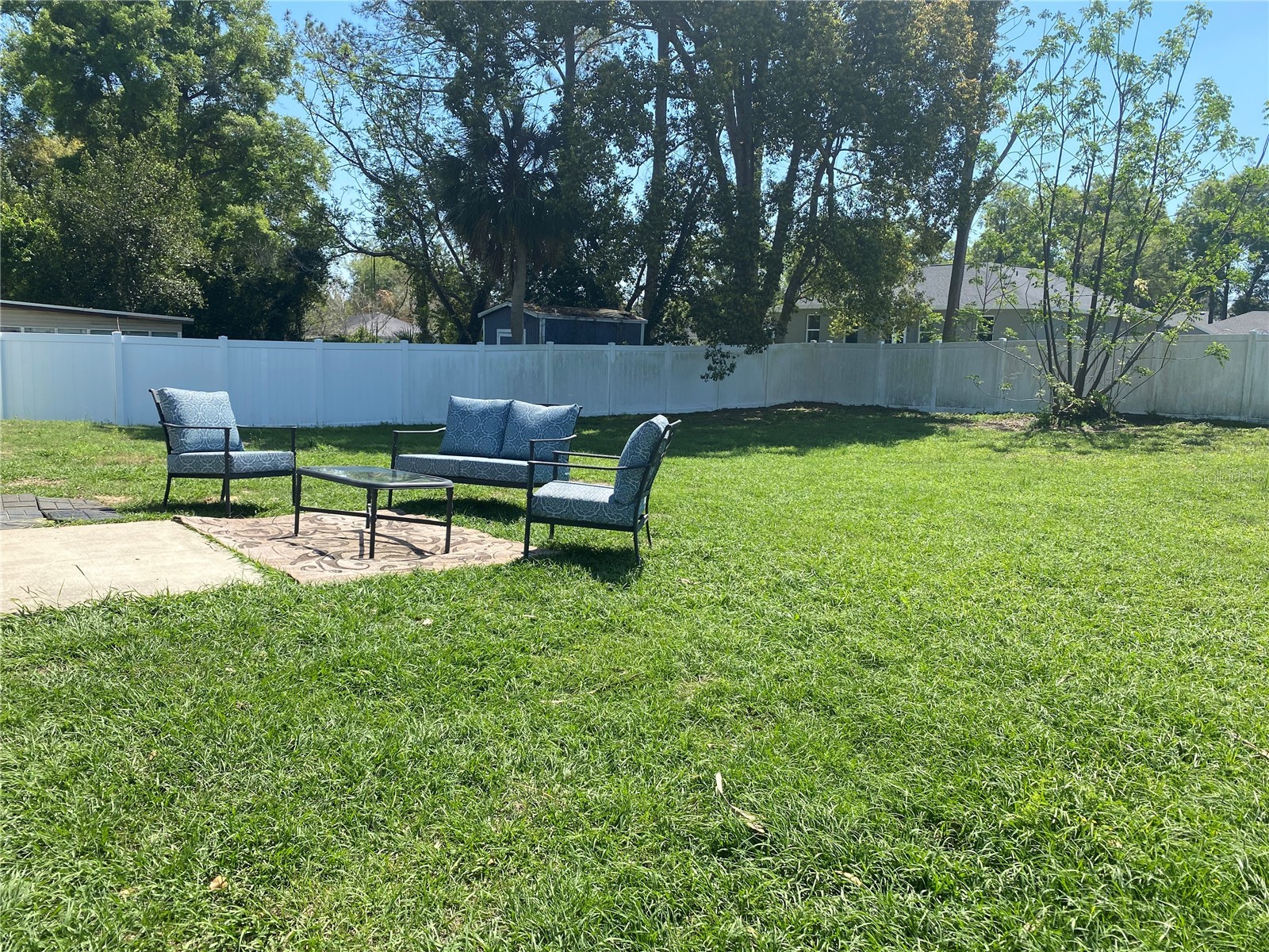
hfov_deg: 67.3
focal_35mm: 26
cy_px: 476
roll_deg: -2.6
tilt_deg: -7.7
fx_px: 953
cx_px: 634
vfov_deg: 53.1
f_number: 1.8
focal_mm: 4.25
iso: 32
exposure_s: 1/1727
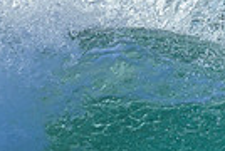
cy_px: 75
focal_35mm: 3450
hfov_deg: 0.6
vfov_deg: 0.4
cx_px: 479
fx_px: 21610
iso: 1000
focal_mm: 800
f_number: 6.3
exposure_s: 1/2000
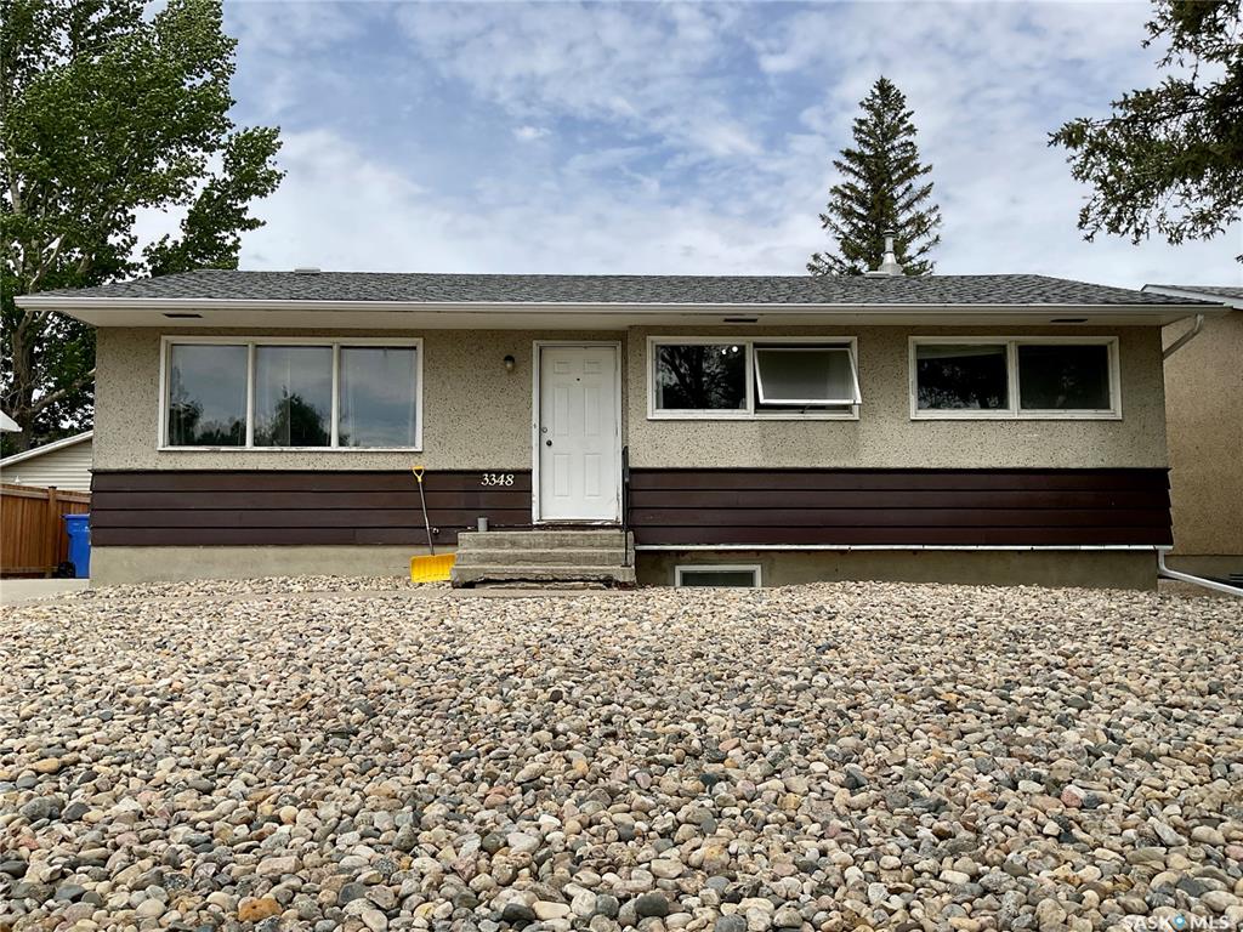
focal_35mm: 29
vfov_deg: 48.2
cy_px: 466
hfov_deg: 61.7
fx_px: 1041
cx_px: 622
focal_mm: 3
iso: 16
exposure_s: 1/2667
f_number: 1.8
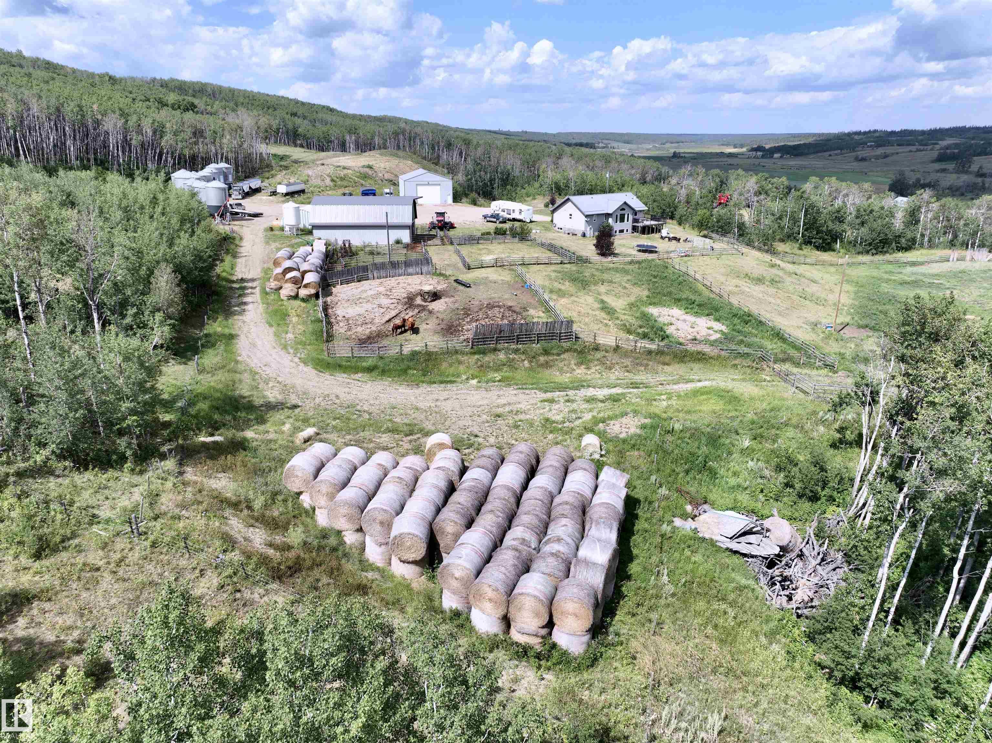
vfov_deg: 56.8
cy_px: 372
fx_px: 687
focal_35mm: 24
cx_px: 496
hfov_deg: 71.6
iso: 100
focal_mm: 12.29
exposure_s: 1/1250
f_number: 2.8
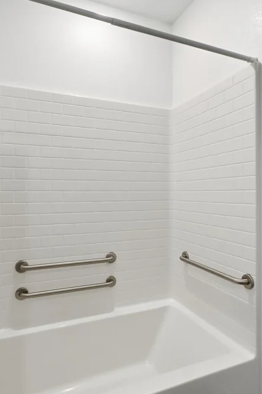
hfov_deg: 55.1
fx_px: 251
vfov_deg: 76.1
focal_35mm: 23
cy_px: 198
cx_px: 137
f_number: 7.1
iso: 500
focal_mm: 10
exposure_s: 1/500
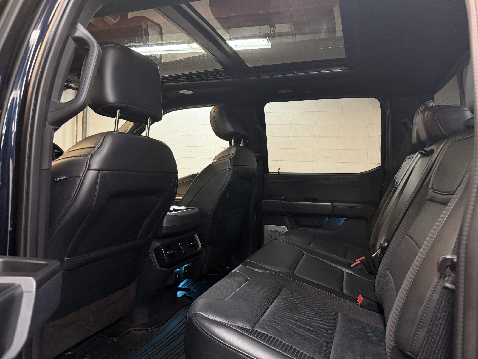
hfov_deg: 71.6
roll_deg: -2.0
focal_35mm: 24
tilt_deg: -0.3
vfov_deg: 56.8
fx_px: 331
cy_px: 180
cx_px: 239
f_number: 1.78
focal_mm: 6.76
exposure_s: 1/40
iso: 1000
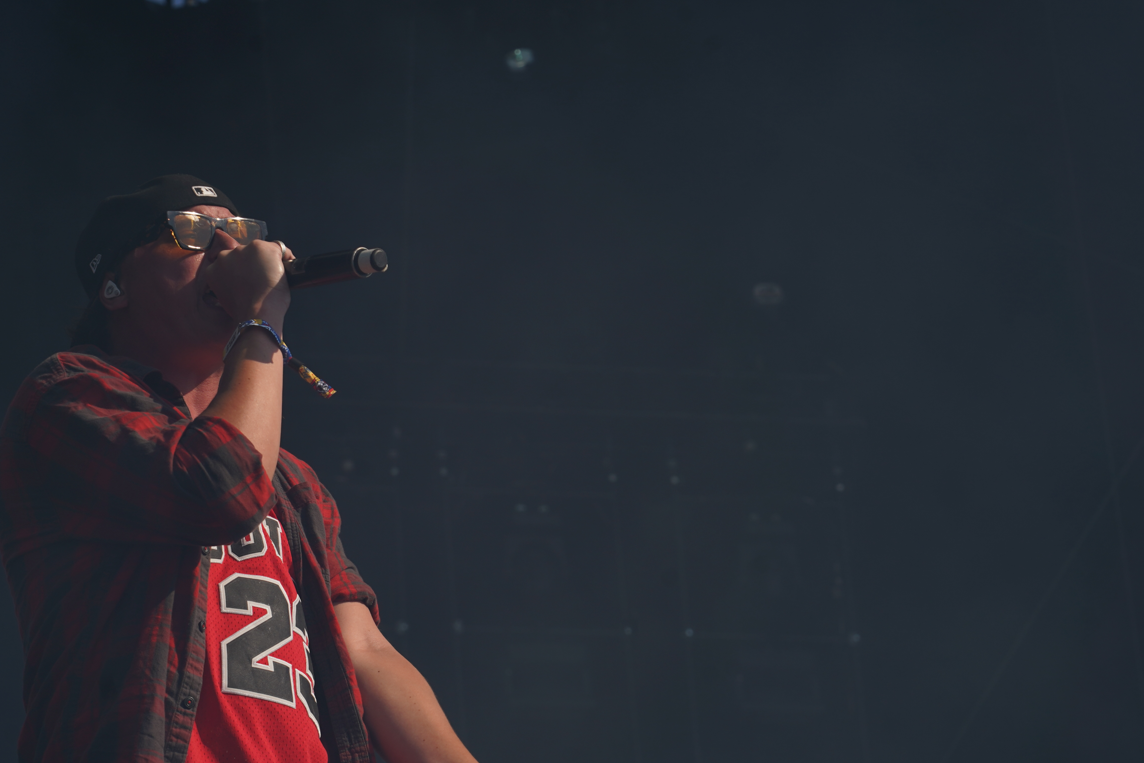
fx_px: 4417
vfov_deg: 9.9
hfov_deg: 14.7
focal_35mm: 139
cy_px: 483
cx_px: 444
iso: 100
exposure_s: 1/640
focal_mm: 105
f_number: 8
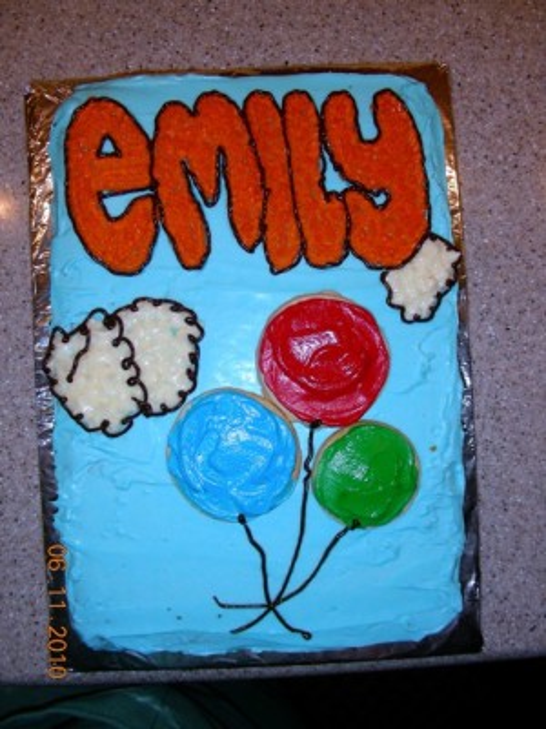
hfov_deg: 37.7
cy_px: 364
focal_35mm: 38
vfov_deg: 49.0
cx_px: 273
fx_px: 799
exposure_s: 1/60.1
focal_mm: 6.3
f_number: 3.5
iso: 50
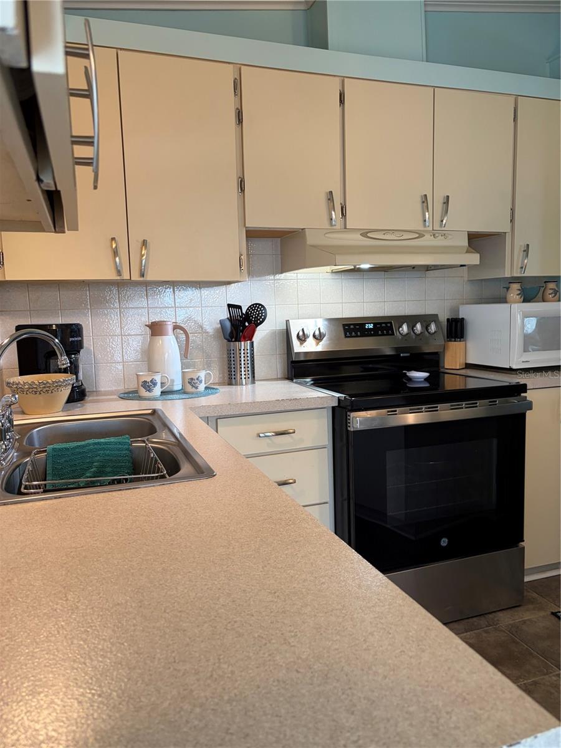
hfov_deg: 53.1
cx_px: 280
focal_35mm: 26
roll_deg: +2.5
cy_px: 374
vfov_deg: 67.3
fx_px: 562
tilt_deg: -5.8
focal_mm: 5.96
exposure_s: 1/60
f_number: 1.6
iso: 100
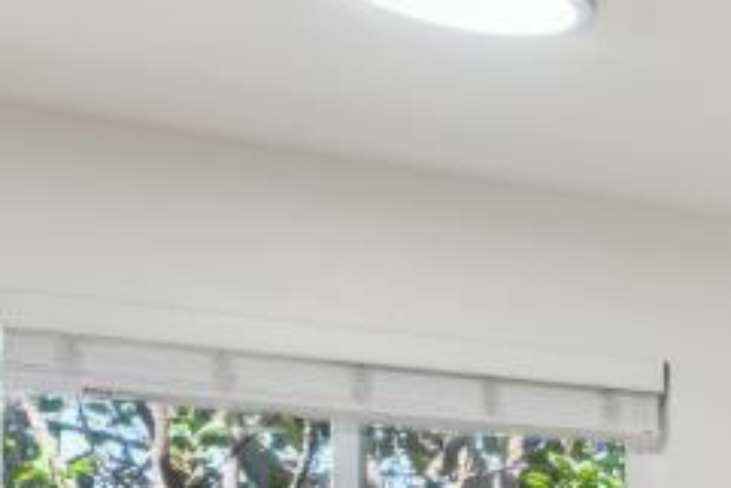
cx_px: 1668
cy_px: 685
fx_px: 1768
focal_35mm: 87
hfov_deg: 15.4
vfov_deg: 14.8
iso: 250
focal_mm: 14
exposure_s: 1/20
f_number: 8
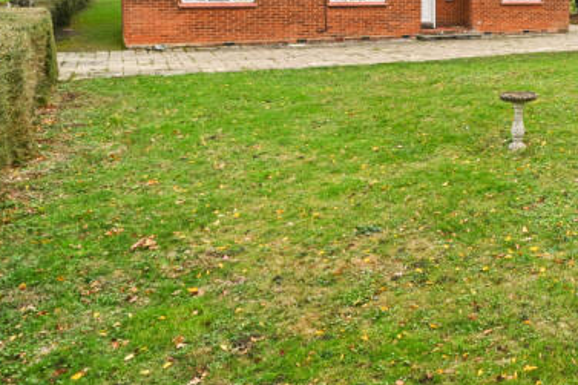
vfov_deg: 32.7
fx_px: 610
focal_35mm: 38
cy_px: 18
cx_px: 639
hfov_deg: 40.6
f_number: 8
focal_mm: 14
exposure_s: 1/200
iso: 500
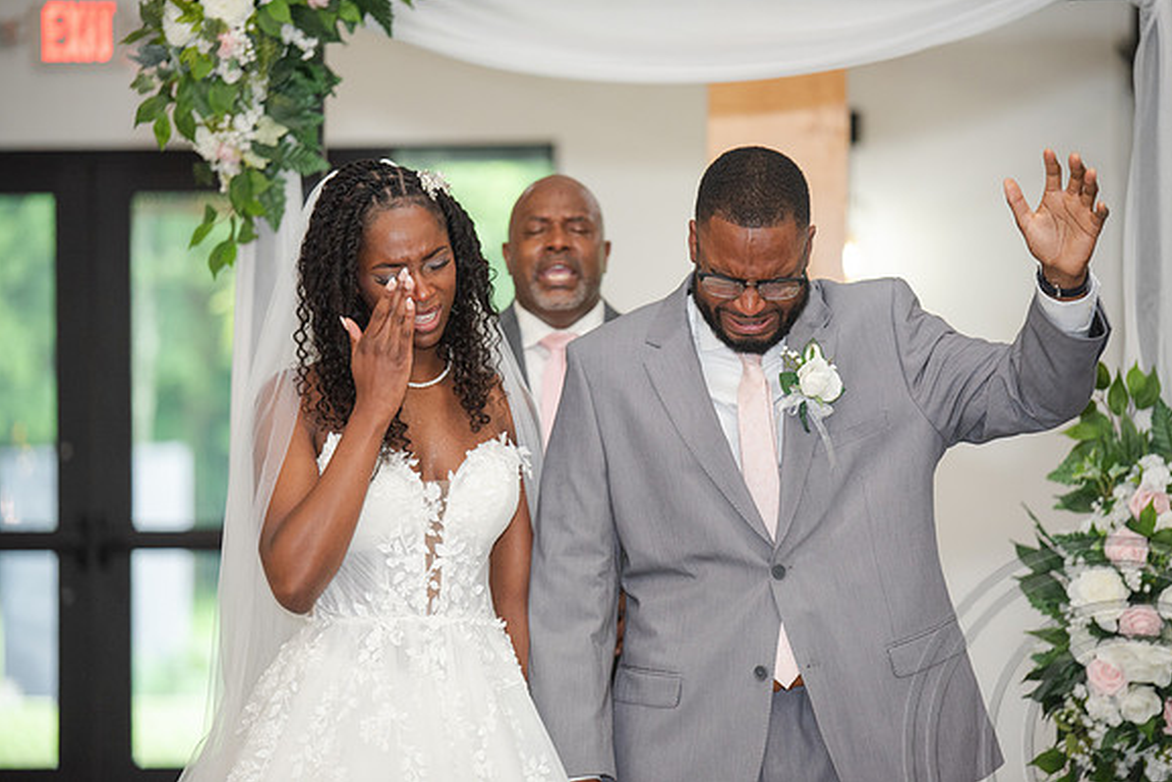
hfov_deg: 14.1
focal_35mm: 146
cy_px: 390
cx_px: 588
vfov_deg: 9.4
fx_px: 4753
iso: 800
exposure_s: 1/100
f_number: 2.8
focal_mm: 145
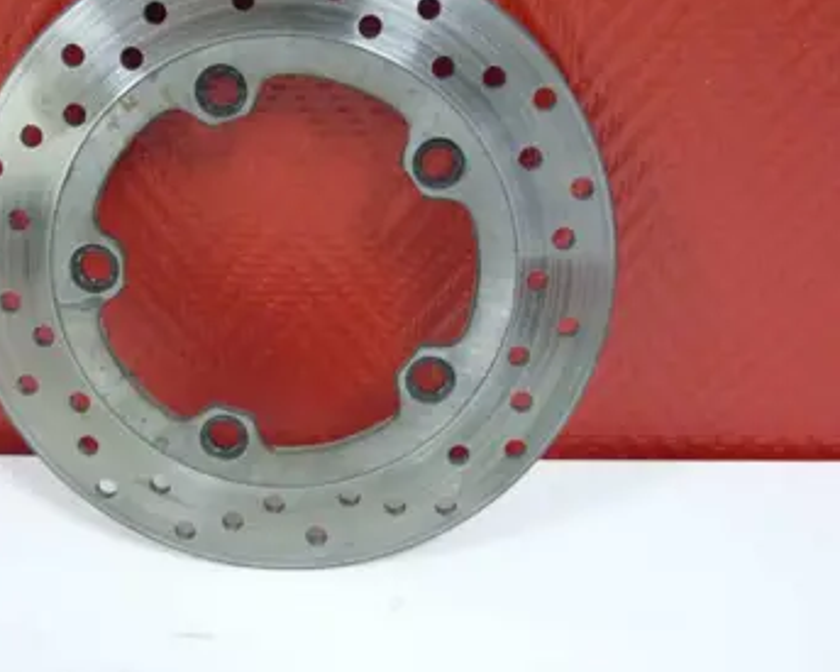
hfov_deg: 40.5
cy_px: 269
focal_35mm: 45
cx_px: 256
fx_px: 1118
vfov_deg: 33.3
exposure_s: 1/15
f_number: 2.8
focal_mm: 5.5
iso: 400
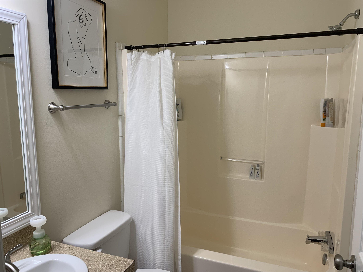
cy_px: 136
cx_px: 182
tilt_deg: -8.6
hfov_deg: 67.3
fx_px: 273
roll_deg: -0.5
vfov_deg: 53.1
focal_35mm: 26
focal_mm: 4.25
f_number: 1.8
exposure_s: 1/120
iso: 80
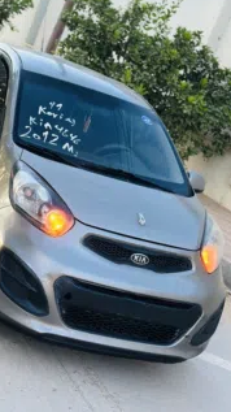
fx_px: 720
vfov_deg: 31.9
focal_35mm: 66
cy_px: 188
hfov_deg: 18.2
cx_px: 70
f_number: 1.78
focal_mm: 6.86
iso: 400
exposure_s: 1/52
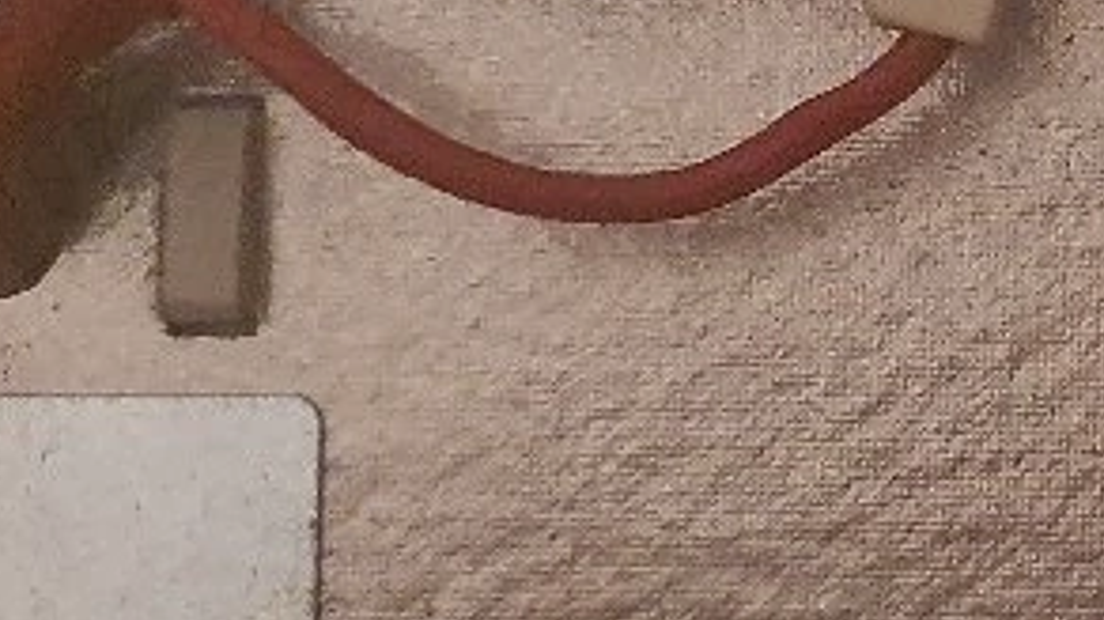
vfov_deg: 12.4
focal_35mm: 97
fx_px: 2839
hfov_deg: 19.9
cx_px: 1497
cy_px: 53
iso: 500
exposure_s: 1/25
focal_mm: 4.3
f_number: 1.5
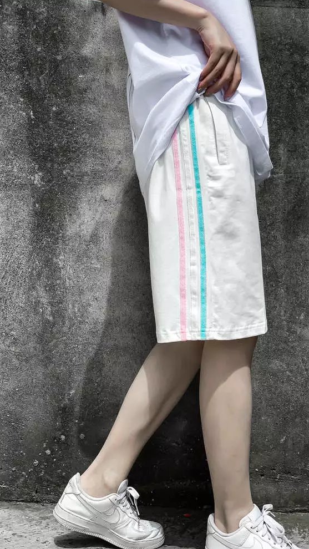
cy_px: 292
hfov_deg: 19.7
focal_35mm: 61
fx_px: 888
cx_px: 191
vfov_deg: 34.3
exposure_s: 1/140
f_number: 2.4
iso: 16
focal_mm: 6
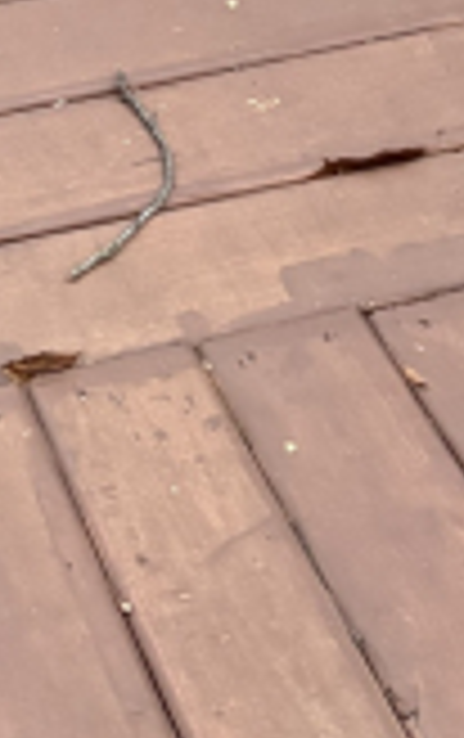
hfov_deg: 11.4
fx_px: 2258
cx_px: -158
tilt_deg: -19.2
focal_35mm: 112
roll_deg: +0.4
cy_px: -736
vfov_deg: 15.1
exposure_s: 1/33
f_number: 1.6
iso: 640
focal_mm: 5.96
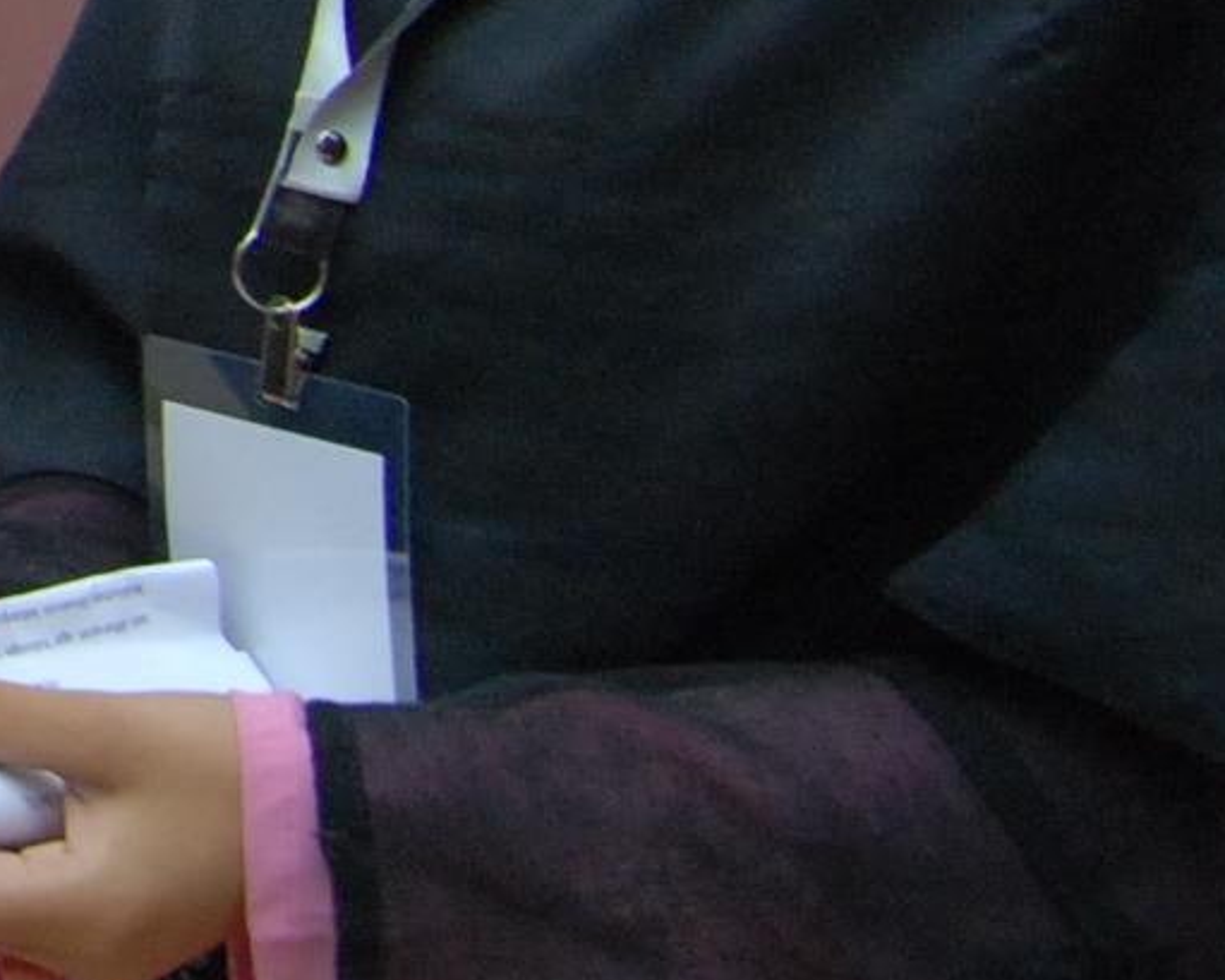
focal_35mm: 112
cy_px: -678
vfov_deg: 12.7
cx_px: -1834
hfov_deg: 12.7
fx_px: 4061
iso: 640
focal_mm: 14
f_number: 4.5
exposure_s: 1/60
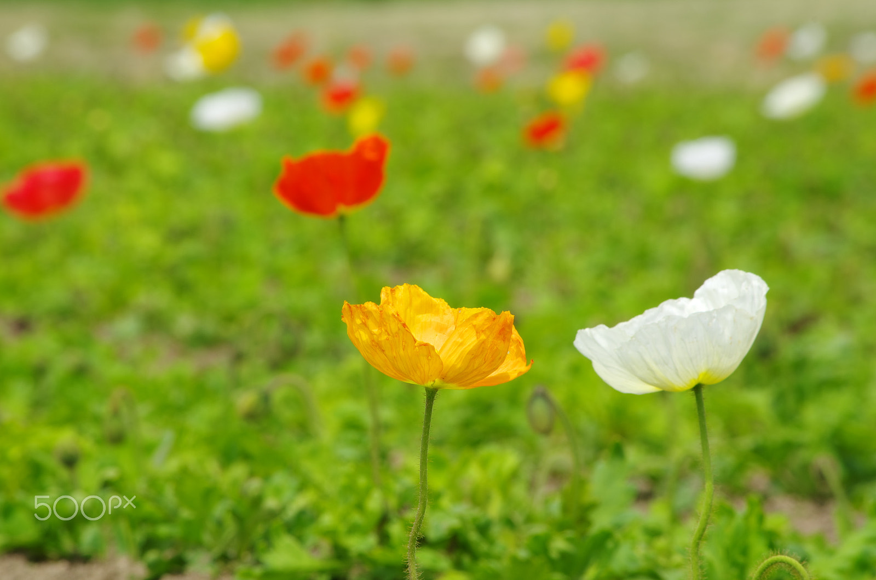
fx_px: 6919
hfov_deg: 7.2
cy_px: 290
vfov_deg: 4.8
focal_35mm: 285
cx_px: 438
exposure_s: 1/50
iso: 100
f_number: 18
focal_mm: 190
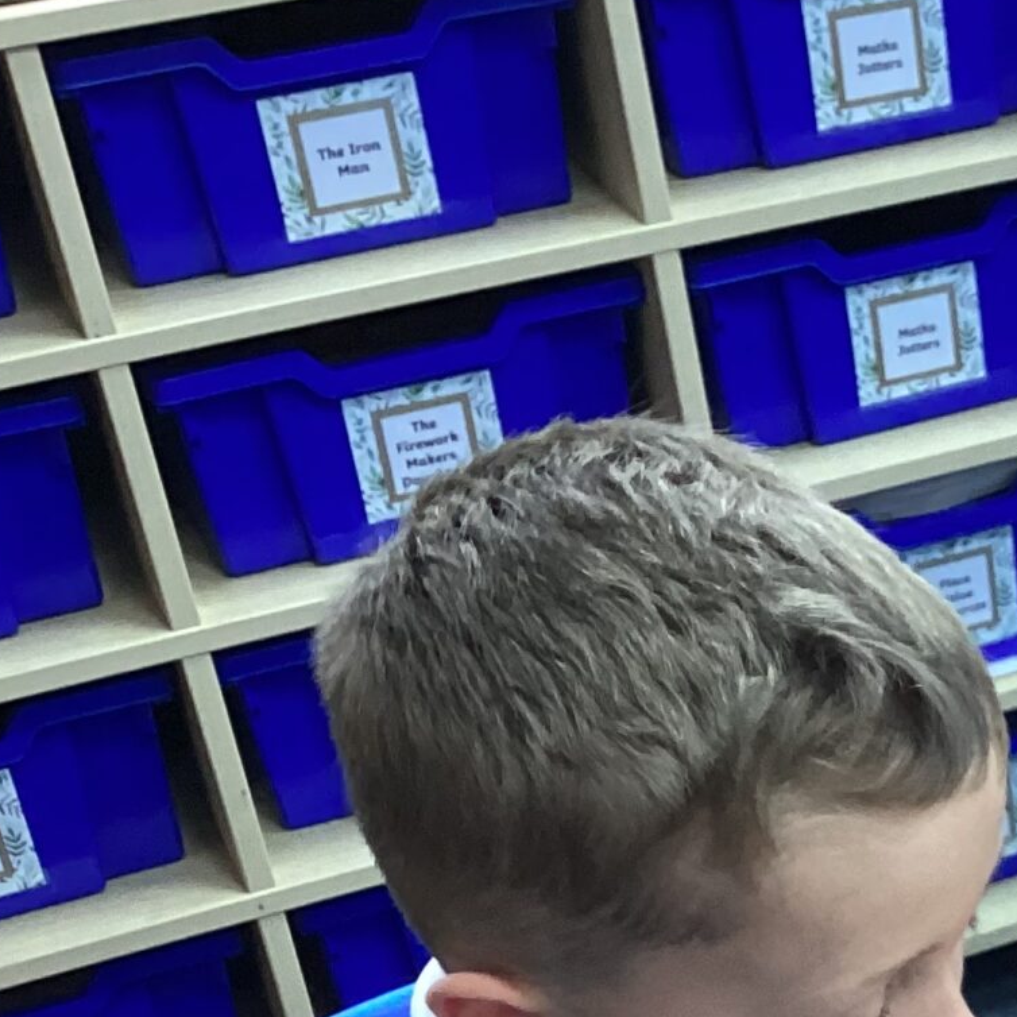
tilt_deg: -35.3
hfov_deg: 17.3
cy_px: 1039
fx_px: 3091
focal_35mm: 93
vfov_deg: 18.2
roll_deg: +2.3
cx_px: 1404
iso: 160
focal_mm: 3.3
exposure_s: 1/50
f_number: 2.4
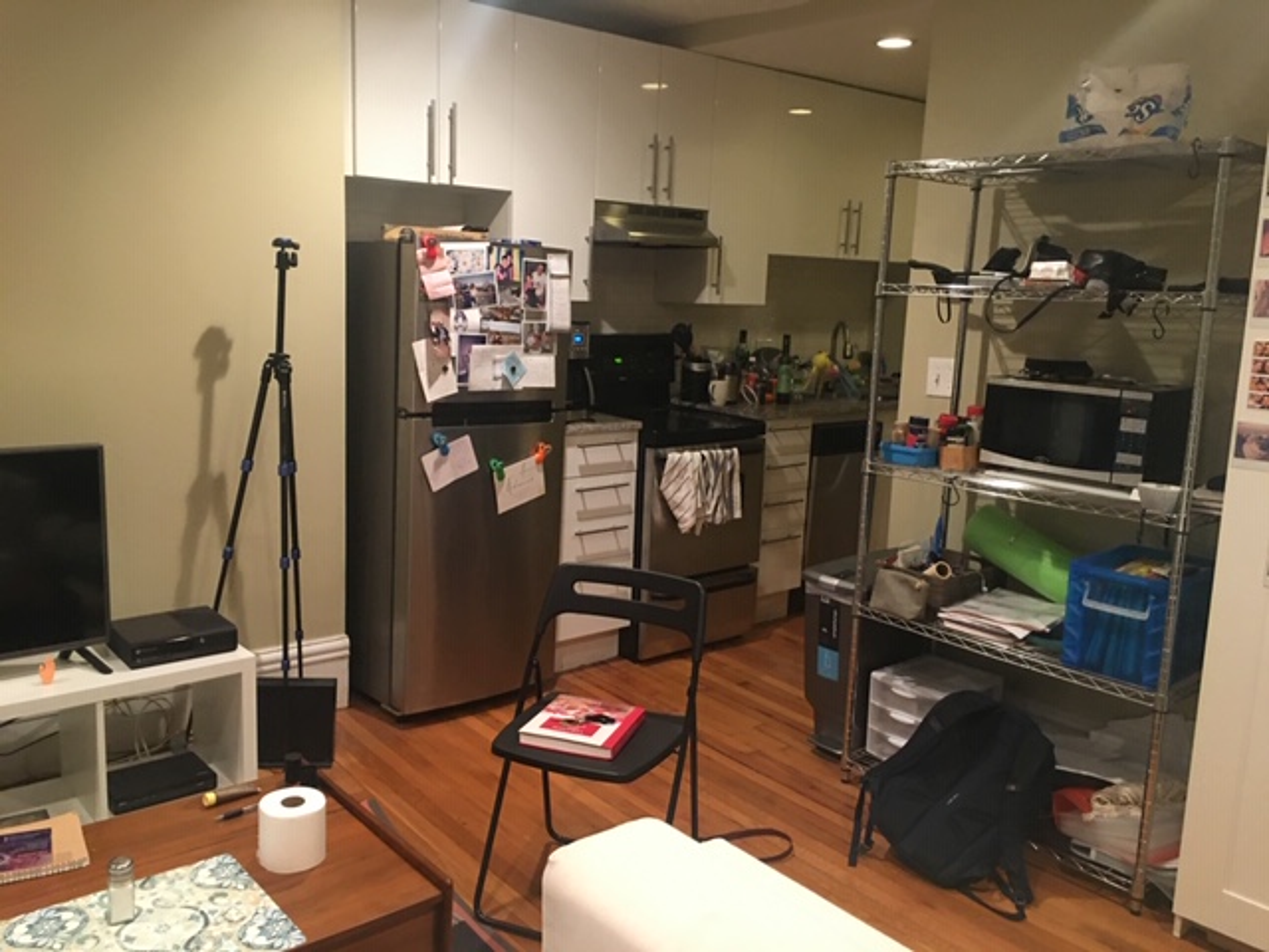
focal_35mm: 29
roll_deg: -3.3
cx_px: 634
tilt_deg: -8.8
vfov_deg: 48.2
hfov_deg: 61.7
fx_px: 1063
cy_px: 476
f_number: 2.2
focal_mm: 4.15
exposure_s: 1/8
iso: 80
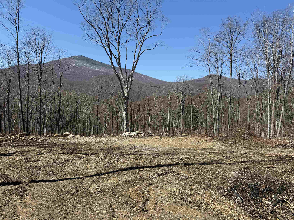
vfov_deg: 56.8
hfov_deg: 71.6
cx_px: 147
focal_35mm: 24
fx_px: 204
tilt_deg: -2.3
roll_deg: -1.8
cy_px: 110
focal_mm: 6.76
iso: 80
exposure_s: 1/3953
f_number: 1.78
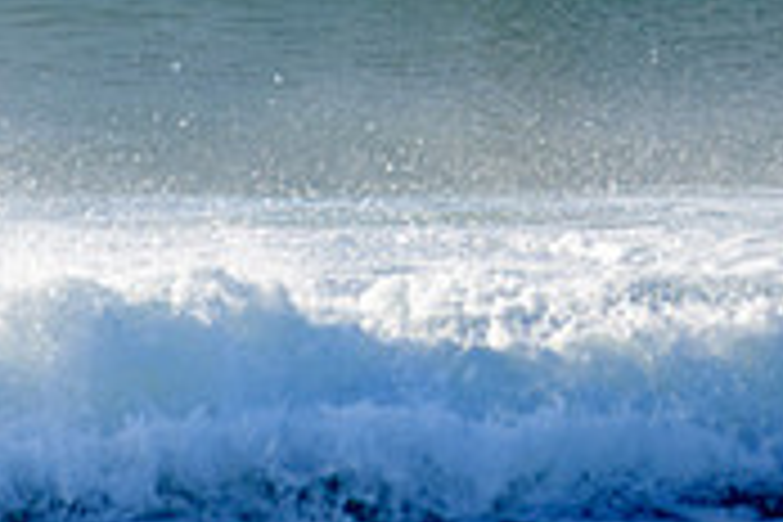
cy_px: -400
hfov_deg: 1.0
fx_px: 47020
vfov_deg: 0.6
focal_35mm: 2162
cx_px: 441
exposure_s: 1/1250
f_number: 5.6
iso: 160
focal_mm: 500
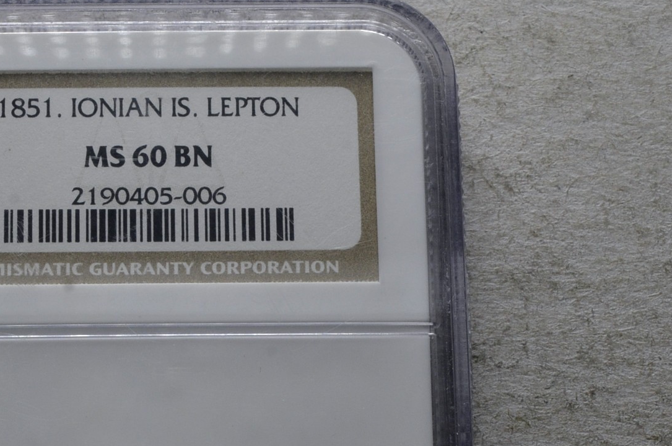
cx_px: 157
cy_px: 442
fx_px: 2031
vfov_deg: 12.4
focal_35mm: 109
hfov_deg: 18.7
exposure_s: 1/250
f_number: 14
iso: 400
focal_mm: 32
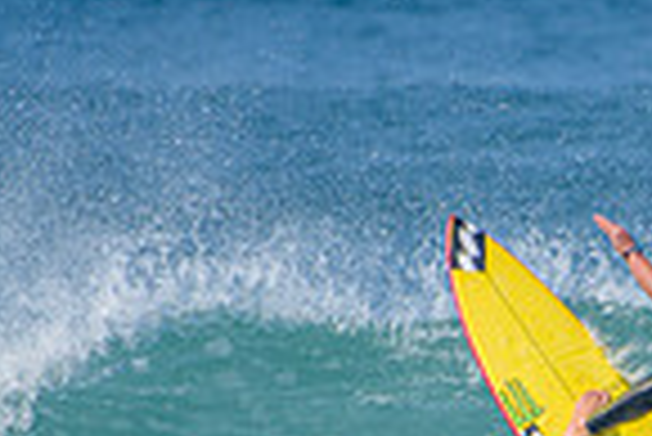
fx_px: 36349
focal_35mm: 2005
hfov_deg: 1.0
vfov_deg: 0.7
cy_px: 524
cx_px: 674
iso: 160
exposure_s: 1/2000
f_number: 5.6
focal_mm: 500
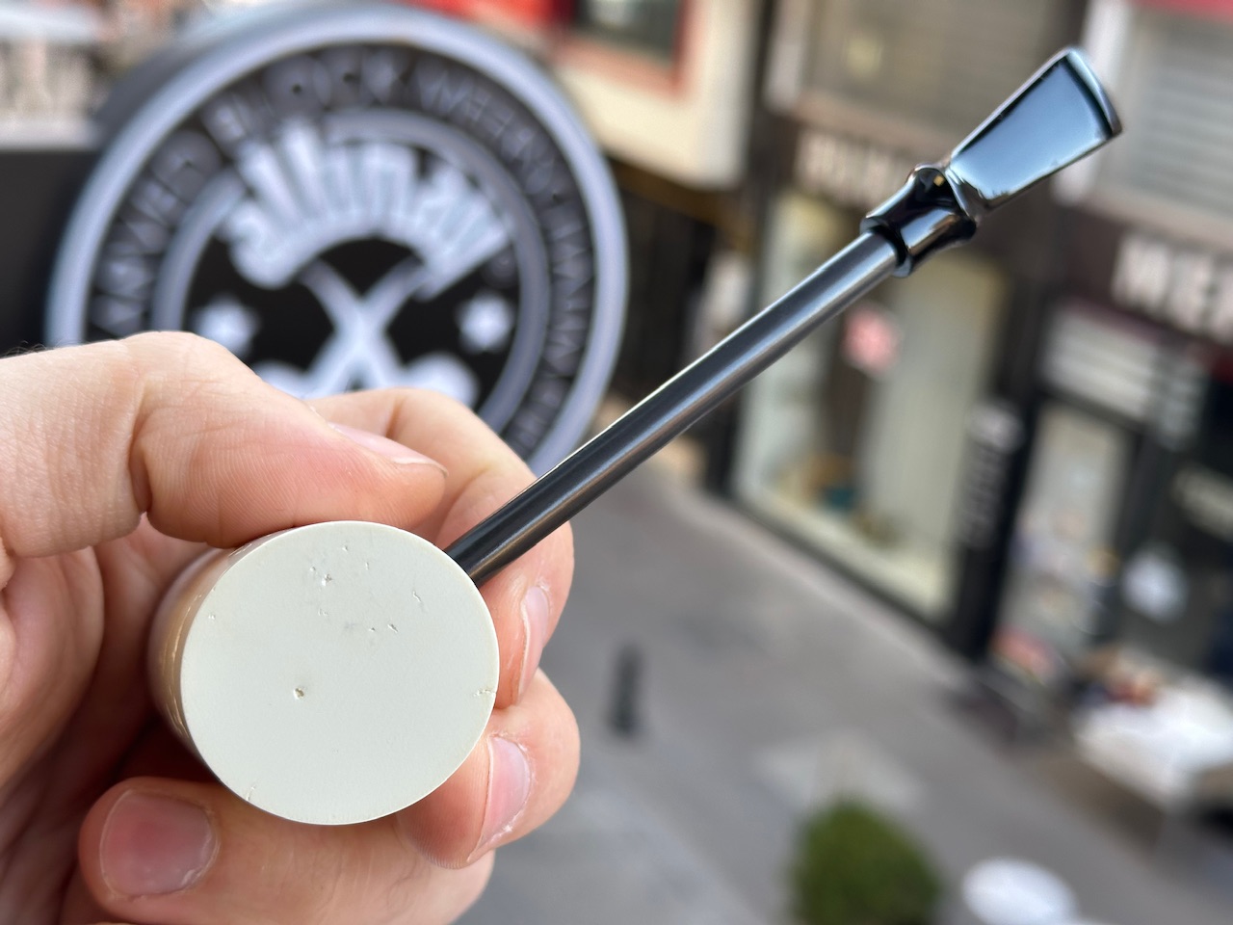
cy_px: 462
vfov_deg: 30.3
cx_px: 616
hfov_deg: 39.7
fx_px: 1710
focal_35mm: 48
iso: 64
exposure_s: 1/244
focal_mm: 6.86
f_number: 1.78
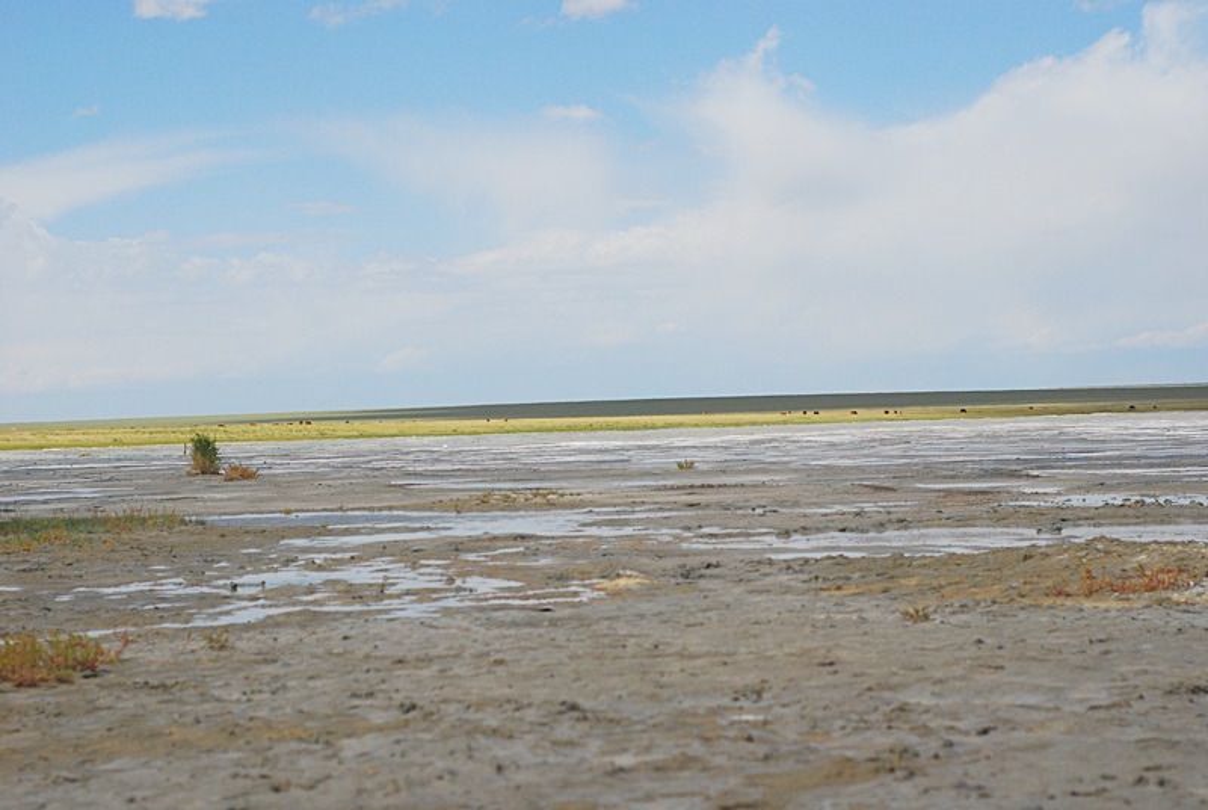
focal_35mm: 75
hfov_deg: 27.0
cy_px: 405
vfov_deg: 18.2
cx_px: 604
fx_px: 2520
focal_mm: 50
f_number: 5.6
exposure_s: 1/3200
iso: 400
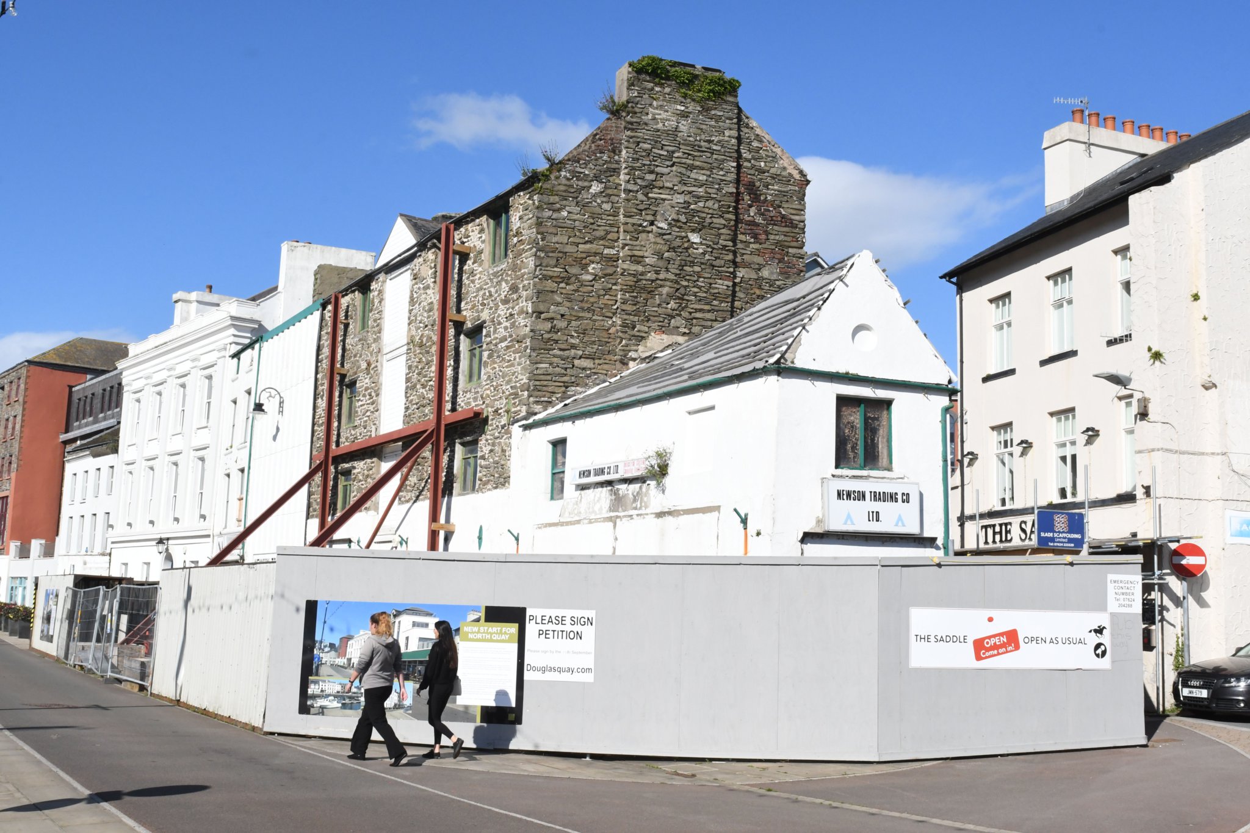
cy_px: 416
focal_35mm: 36
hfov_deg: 53.1
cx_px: 625
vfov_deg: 36.9
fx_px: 1250
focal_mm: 24
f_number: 14
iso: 1000
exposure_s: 1/800
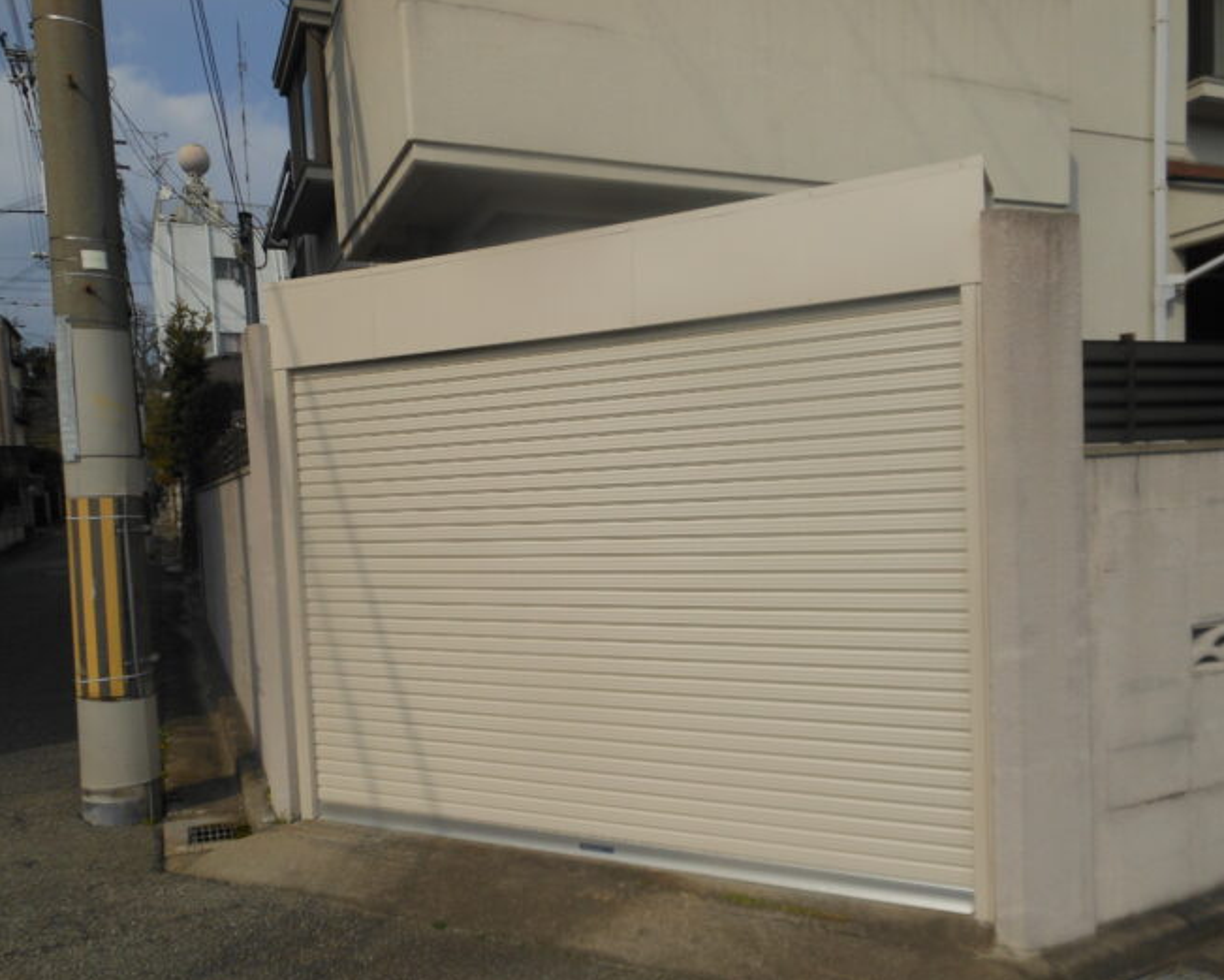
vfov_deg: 53.2
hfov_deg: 64.0
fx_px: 978
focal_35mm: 27
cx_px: 643
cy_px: 504
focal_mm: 4.5
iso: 80
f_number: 10.2
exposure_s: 1/250
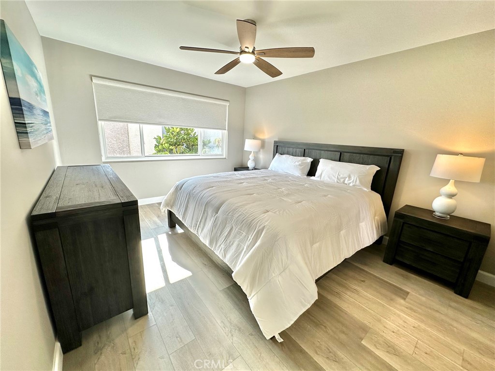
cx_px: 248
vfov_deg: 85.7
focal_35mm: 14
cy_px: 186
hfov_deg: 102.1
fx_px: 200
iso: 40
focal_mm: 2.22
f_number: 2.2
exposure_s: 1/177
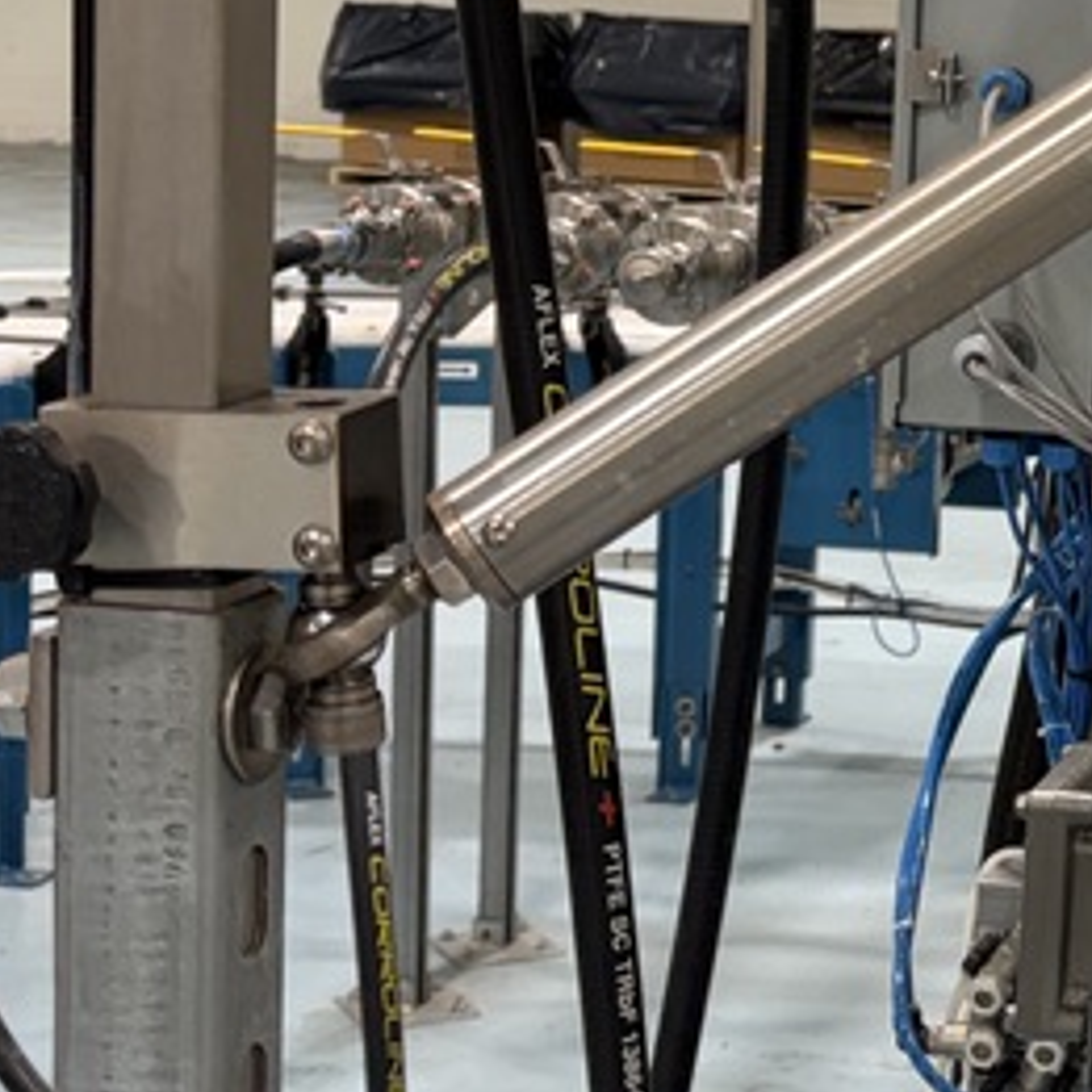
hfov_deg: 17.8
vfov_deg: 19.2
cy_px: 293
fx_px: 3212
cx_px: 1502
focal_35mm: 90
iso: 125
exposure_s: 1/78
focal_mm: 5.96
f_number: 1.6
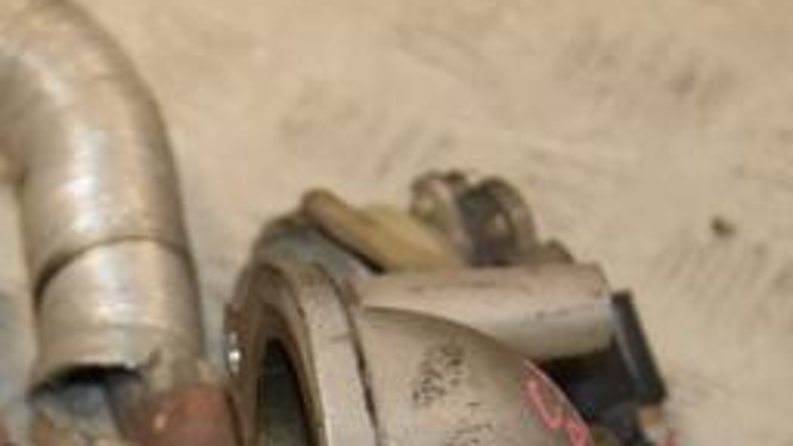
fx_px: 3869
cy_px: 551
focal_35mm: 184
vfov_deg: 6.6
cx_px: 87
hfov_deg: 11.6
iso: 800
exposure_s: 1/200
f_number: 5.6
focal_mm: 50
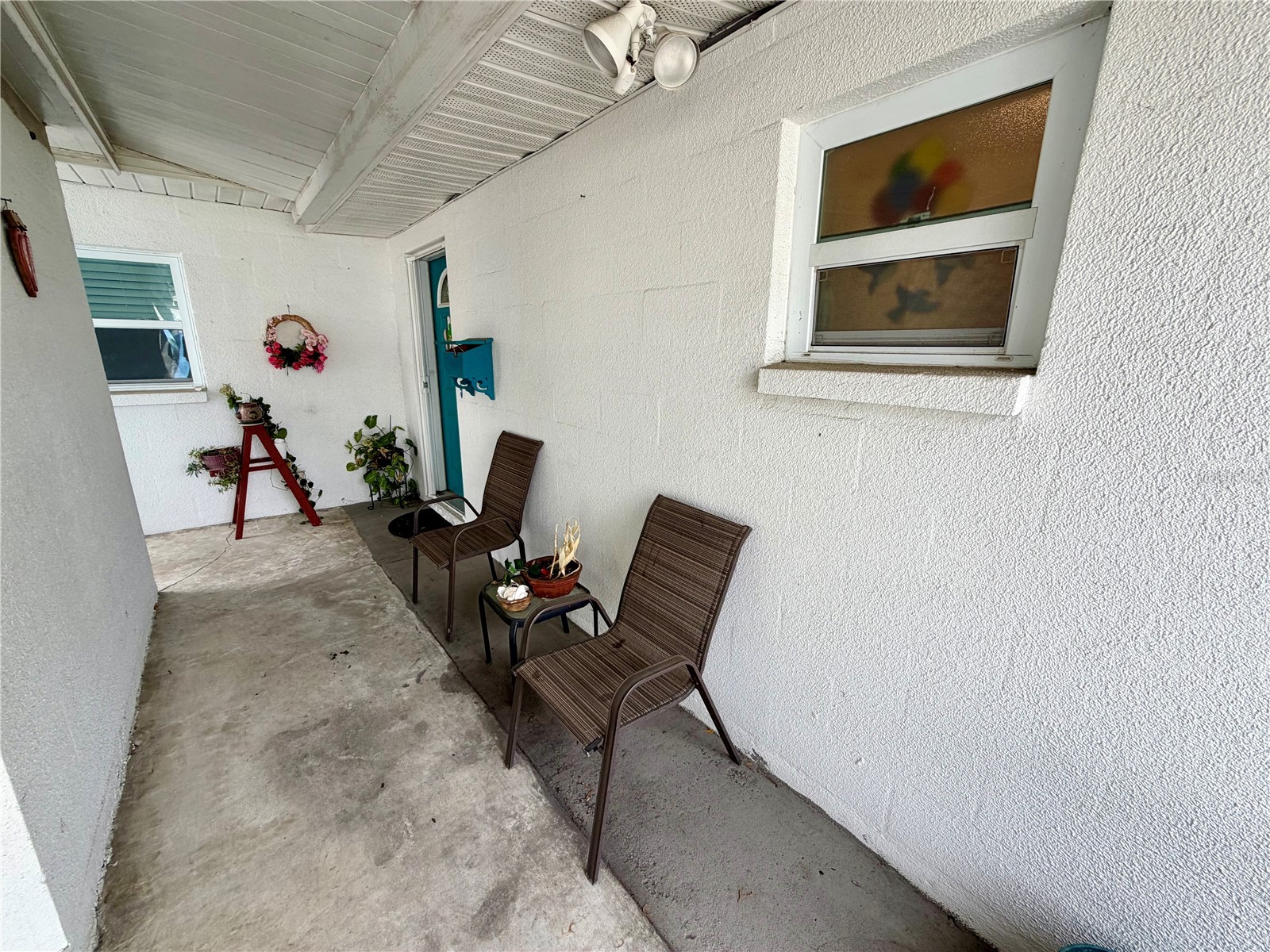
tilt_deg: -15.1
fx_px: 514
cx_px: 635
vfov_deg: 85.7
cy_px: 476
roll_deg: -1.0
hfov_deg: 102.1
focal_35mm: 14
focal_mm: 2.22
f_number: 2.2
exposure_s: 1/121
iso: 50
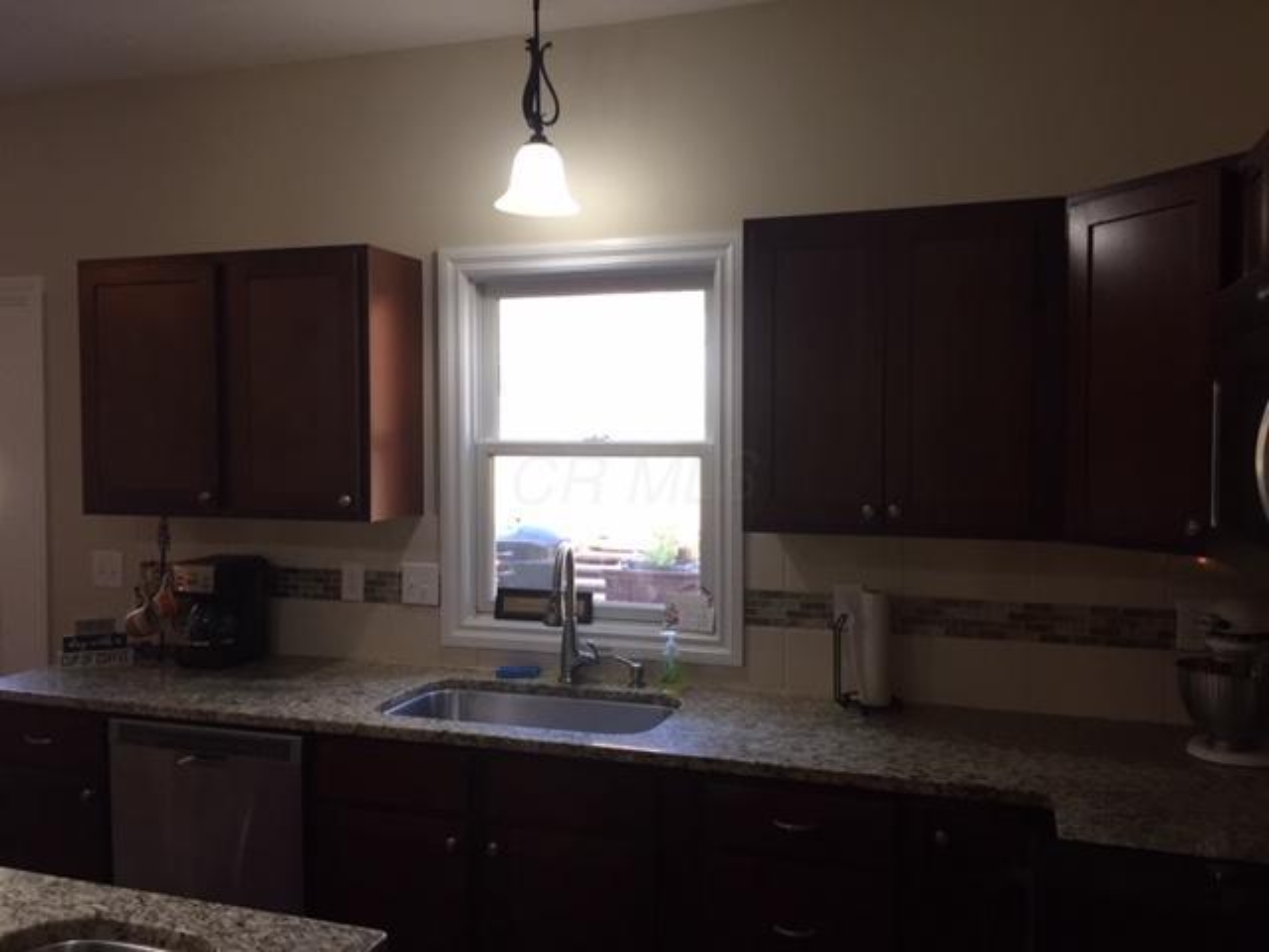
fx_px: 1063
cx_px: 634
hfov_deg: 61.7
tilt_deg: -2.9
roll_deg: -0.6
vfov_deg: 48.2
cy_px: 476
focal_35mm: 29
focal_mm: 4.15
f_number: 2.2
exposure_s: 1/30
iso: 50
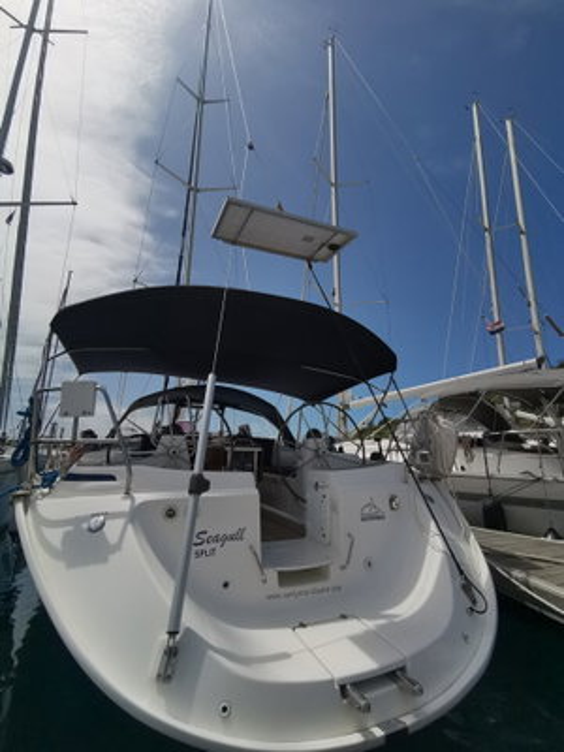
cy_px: 376
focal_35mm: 16
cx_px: 282
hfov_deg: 78.1
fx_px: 348
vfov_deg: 94.5
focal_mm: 2.35
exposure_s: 1/3876
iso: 50
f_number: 2.2
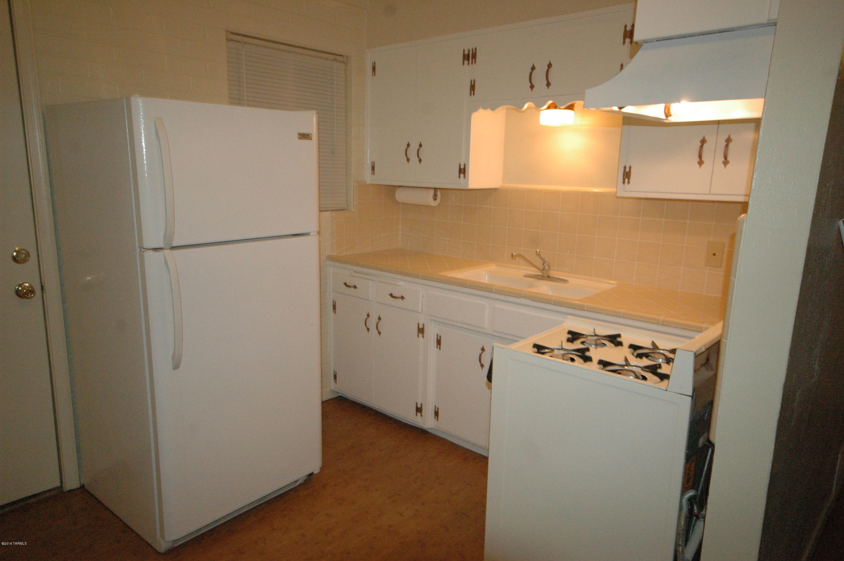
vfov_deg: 50.3
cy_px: 280
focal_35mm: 26
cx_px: 422
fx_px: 597
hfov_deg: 70.5
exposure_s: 1/100
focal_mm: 17
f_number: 5.3
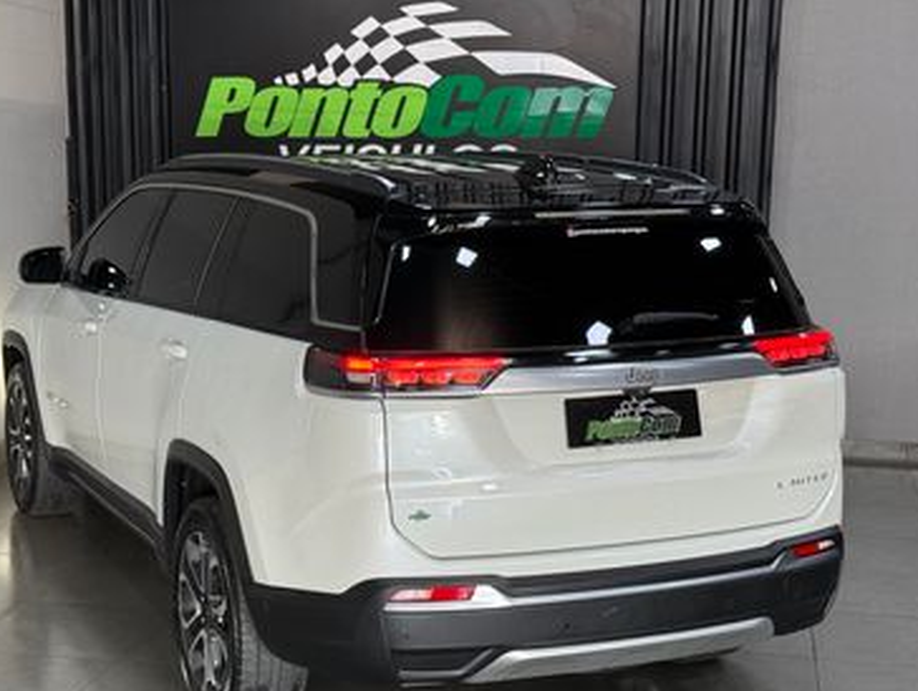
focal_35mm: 62
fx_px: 1646
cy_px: 401
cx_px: 398
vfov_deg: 23.7
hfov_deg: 31.1
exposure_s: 1/60
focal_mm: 6.76
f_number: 1.78
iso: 80
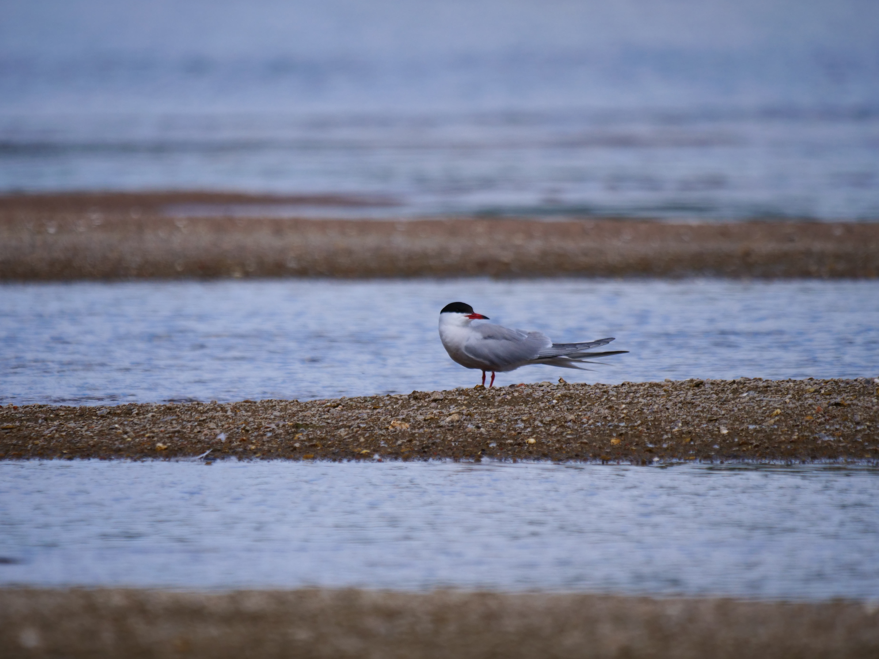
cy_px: 330
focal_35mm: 800
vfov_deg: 1.9
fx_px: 20314
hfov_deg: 2.5
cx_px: 440
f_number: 6.3
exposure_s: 1/1000
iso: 200
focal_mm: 400
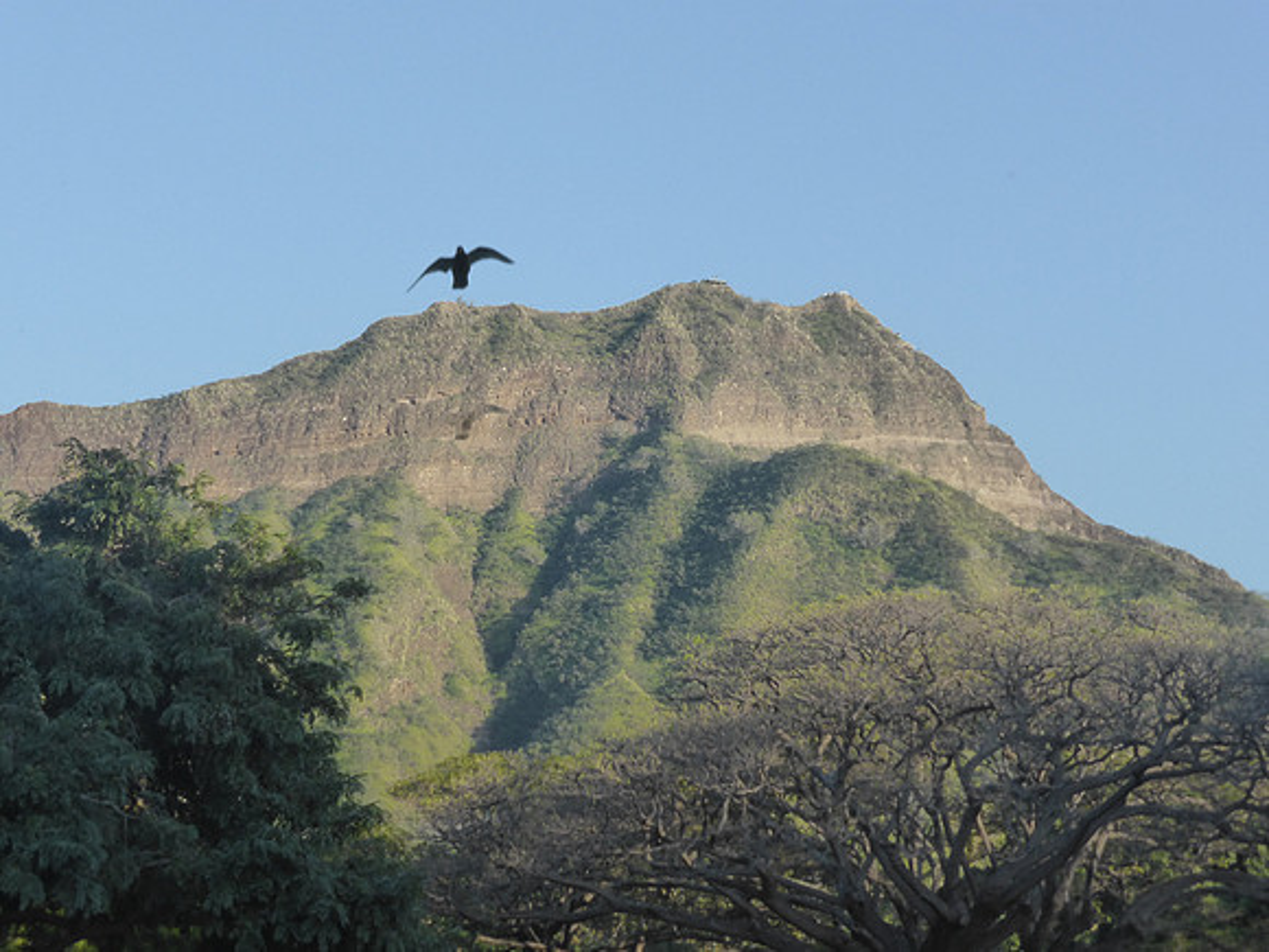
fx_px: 3556
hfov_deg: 20.2
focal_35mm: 97
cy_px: 476
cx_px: 634
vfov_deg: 15.2
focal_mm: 16.1
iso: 200
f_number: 5.2
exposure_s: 1/500
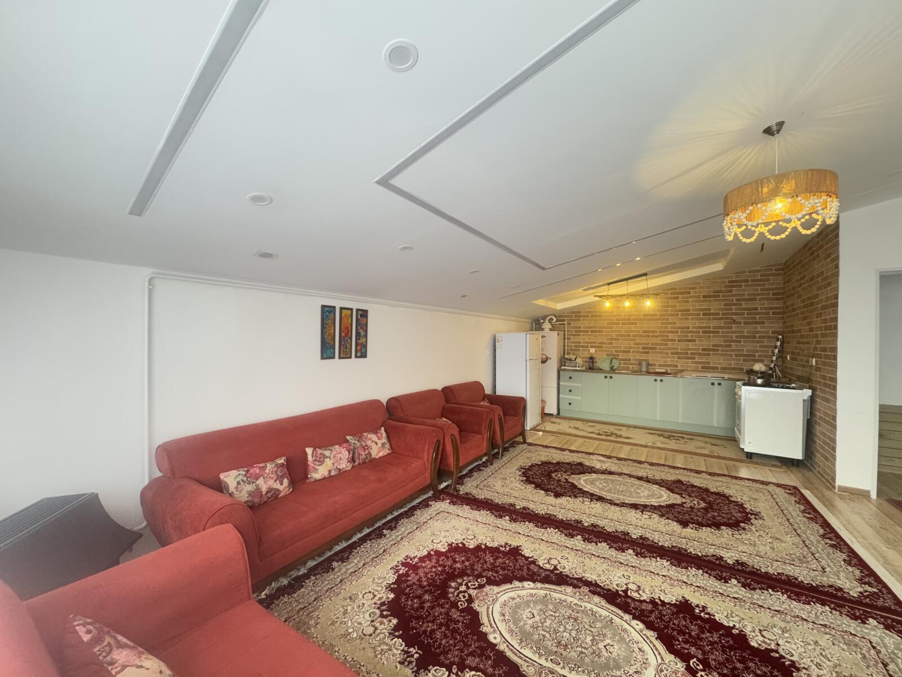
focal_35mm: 14
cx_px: 451
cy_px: 338
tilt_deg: +0.0
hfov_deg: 102.1
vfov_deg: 85.7
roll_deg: -0.8
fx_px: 365
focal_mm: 2.22
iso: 400
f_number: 2.2
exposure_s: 1/50
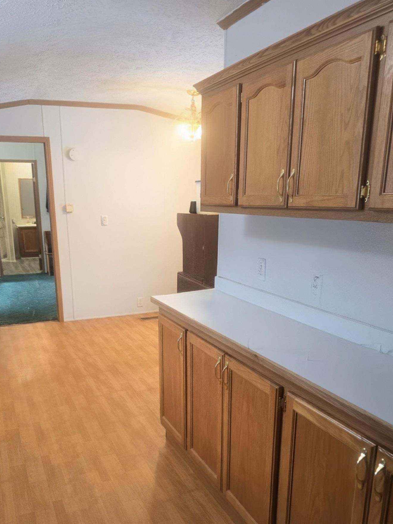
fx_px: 454
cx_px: 157
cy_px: 331
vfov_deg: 59.1
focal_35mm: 30
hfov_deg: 46.5
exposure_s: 1/120
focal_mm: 6.3
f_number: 1.7
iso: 200
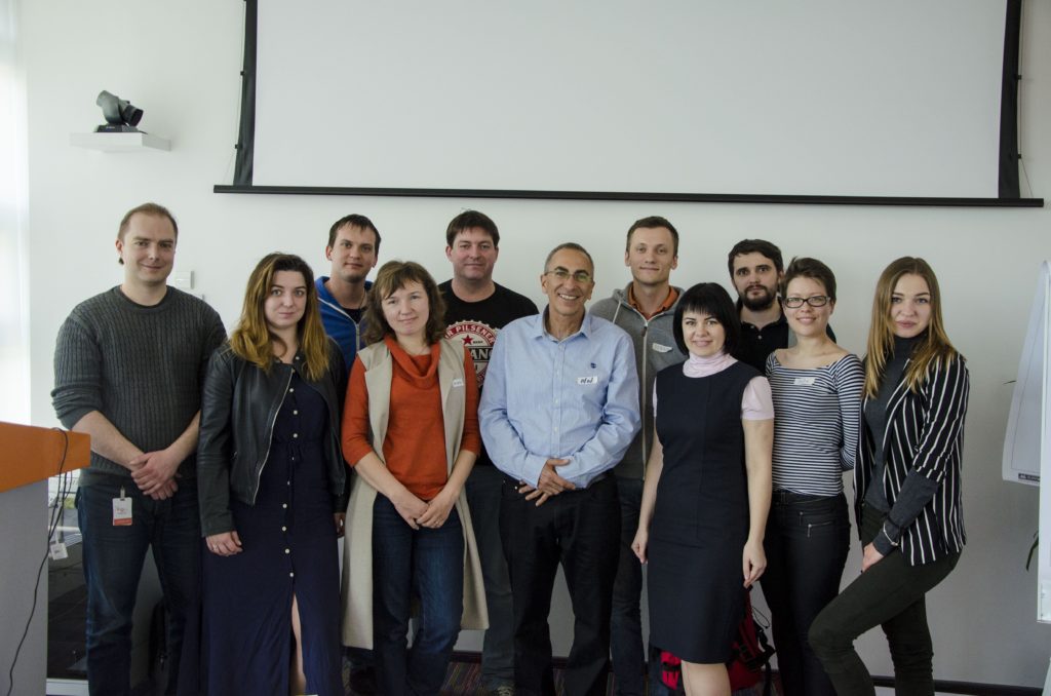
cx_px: 526
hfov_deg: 51.4
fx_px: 1092
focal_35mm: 38
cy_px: 348
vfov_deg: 35.3
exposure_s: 1/80
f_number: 4
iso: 640
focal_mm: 25
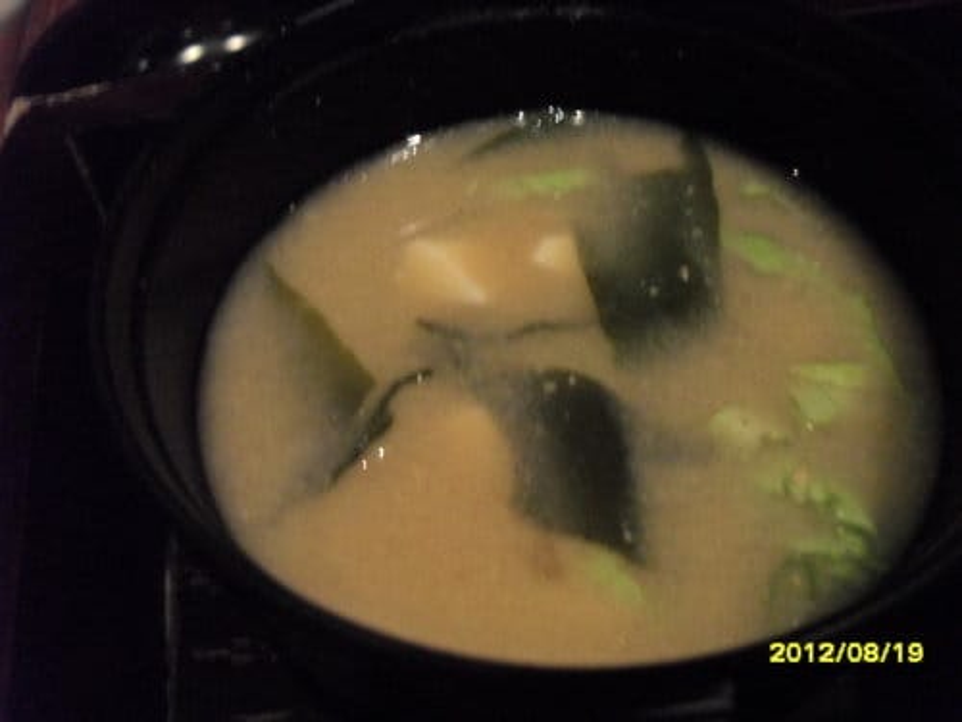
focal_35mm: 35
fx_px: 973
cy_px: 361
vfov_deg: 40.7
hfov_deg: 52.6
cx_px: 481
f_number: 2.8
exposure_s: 1/15
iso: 640
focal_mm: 6.2
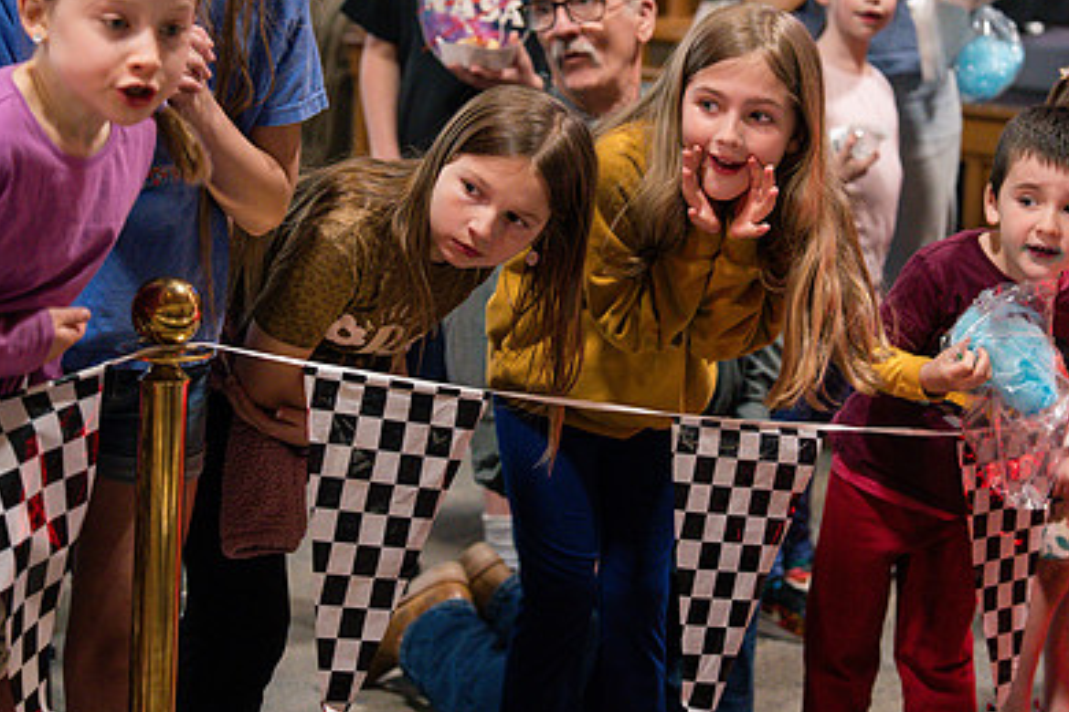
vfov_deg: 13.1
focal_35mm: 104
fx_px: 3088
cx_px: 658
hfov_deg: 19.6
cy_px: 248
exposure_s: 1/320
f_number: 2.8
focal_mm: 70
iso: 2500
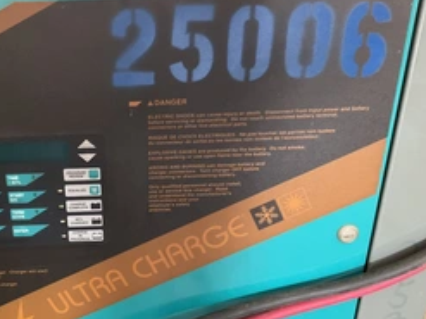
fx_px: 578
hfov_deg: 39.6
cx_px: 117
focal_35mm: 47
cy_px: 191
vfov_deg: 30.8
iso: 320
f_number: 1.8
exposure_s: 1/40
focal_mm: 3
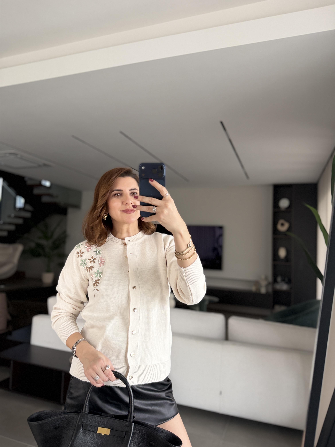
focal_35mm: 24
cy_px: 224
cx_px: 168
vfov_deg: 71.6
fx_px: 310
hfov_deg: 56.8
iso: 200
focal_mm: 6.76
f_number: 1.78
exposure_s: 1/116
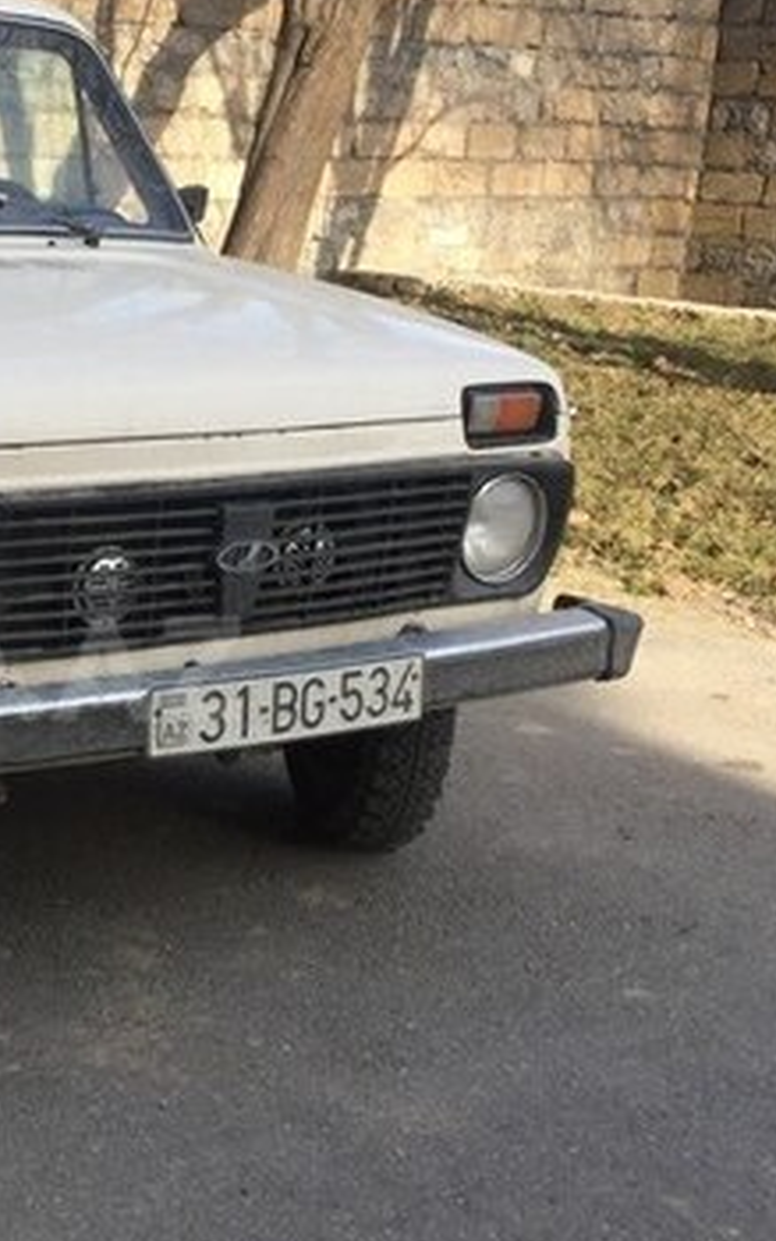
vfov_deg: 35.1
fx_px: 1961
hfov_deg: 21.1
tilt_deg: -12.6
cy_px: 668
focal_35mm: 58
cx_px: -120
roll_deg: -3.3
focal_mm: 4.15
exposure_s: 1/542
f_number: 2.2
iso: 32
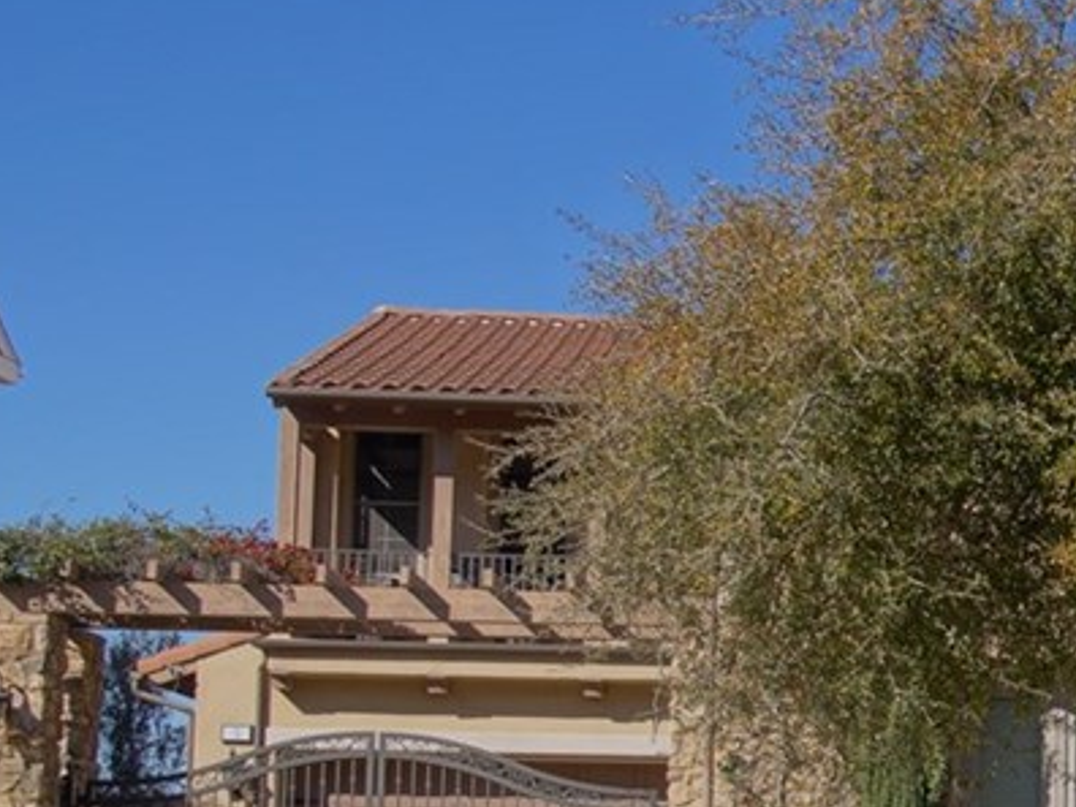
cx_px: 992
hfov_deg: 23.2
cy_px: 628
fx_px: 2549
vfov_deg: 17.9
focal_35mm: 82
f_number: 8
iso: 100
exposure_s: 1/320
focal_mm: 22
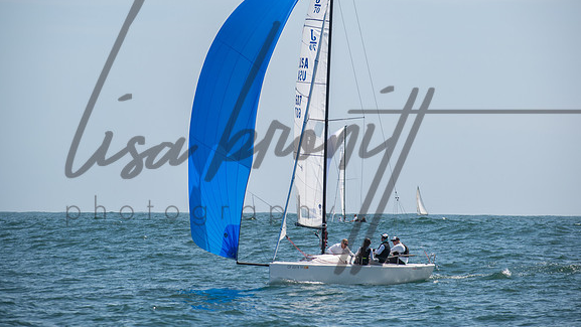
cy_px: 135
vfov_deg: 5.6
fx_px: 3329
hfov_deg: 10.0
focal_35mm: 216
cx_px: 290
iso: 200
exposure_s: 1/1000
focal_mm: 130
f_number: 6.3
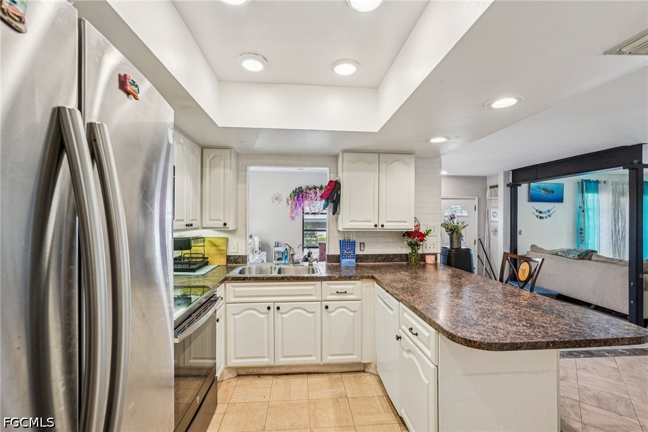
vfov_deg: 72.0
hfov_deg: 95.0
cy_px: 216
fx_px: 297
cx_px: 324
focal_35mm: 16
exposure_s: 1/25
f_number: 8
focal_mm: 16.5
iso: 400
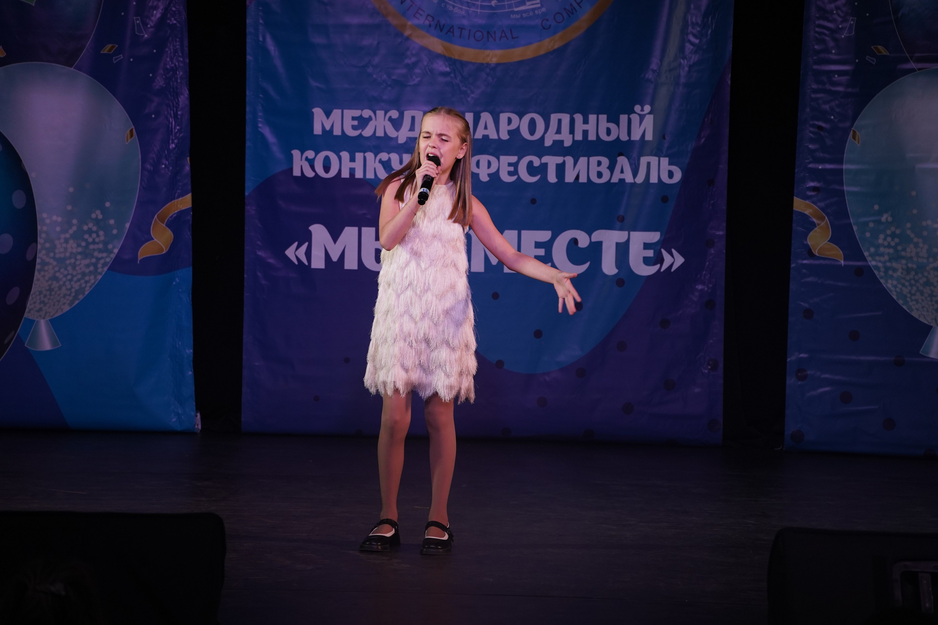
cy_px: 312
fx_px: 3830
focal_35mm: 147
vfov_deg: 9.3
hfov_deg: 14.0
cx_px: 469
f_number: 5.6
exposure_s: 1/250
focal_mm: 147
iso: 1600
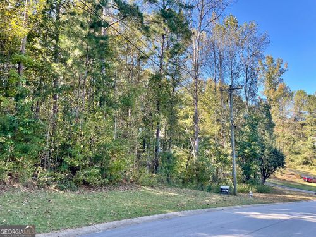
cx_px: 158
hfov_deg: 67.3
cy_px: 118
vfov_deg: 53.1
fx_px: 237
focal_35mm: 26
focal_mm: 4.2
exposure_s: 1/294
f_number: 1.6
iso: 32
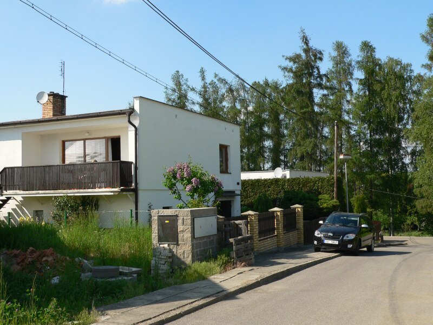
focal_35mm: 43
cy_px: 162
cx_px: 216
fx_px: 538
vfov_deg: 33.6
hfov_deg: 43.9
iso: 80
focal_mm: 7.1
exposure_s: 1/500
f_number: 4
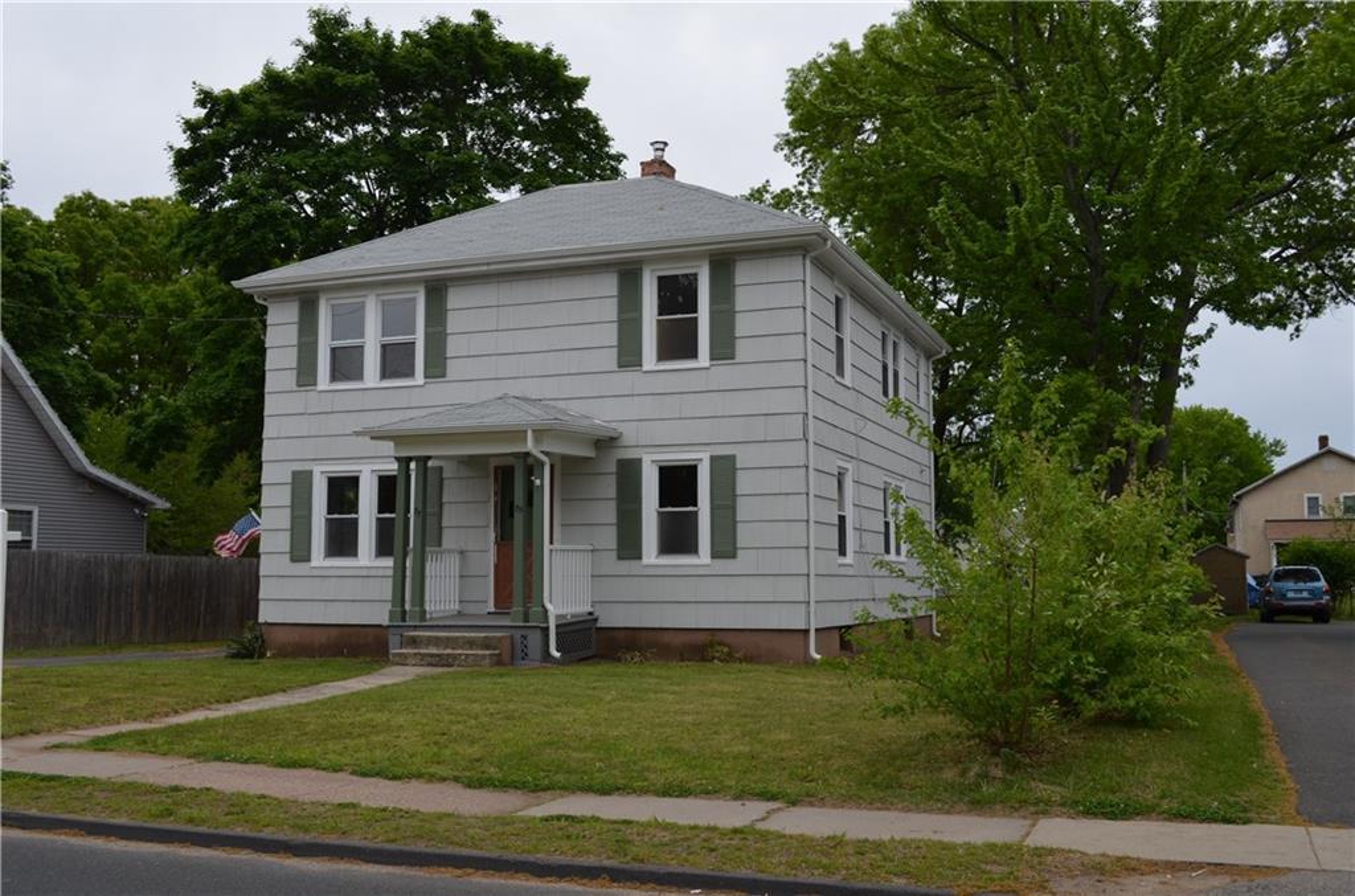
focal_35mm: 36
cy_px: 448
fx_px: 1351
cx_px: 678
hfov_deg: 53.3
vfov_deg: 36.7
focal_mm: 24
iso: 200
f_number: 6.3
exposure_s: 1/160
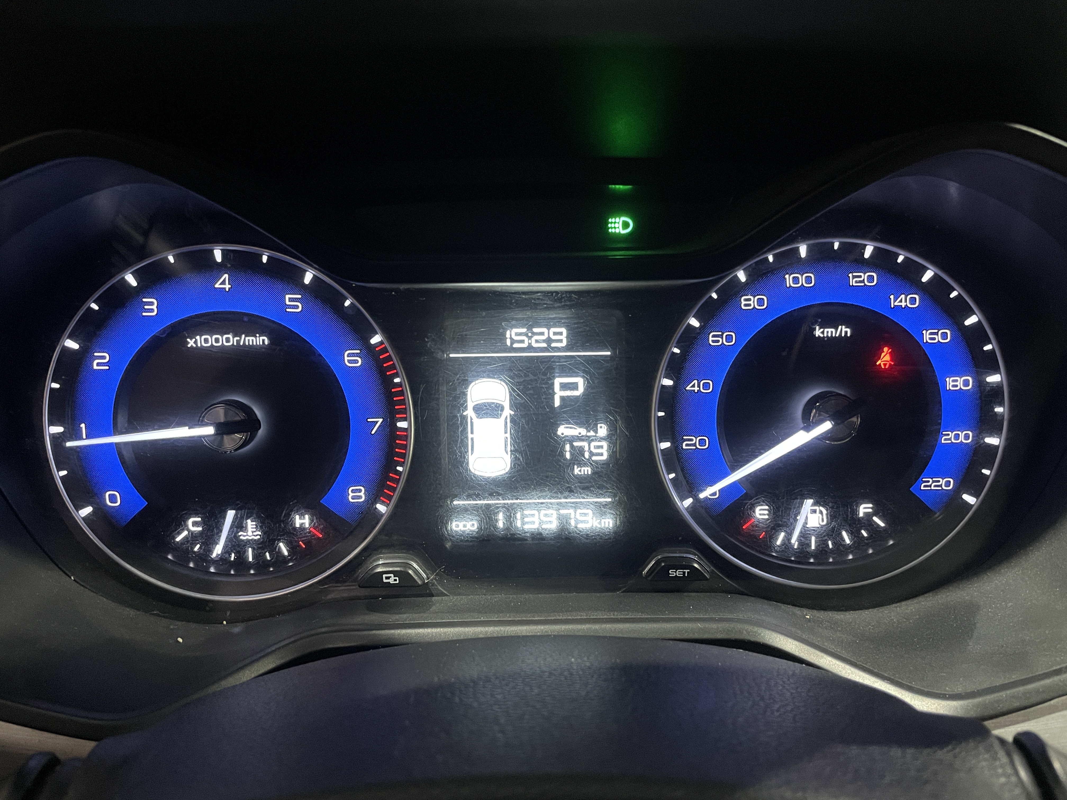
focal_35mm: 26
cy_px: 400
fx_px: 801
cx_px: 534
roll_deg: +1.2
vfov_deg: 53.1
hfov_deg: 67.3
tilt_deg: -27.8
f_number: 1.6
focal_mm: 4.2
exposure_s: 1/27
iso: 500
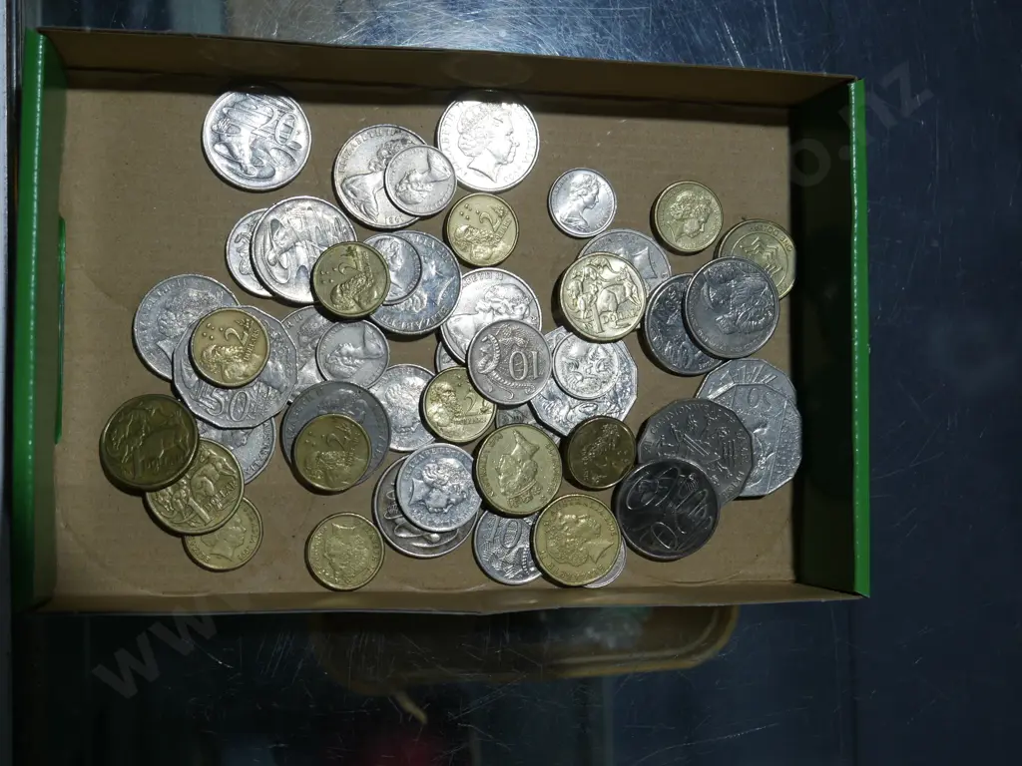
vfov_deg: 30.3
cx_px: 511
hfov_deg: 39.7
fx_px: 1417
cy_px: 383
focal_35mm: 48
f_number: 5.2
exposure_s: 1/125
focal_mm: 24
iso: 200
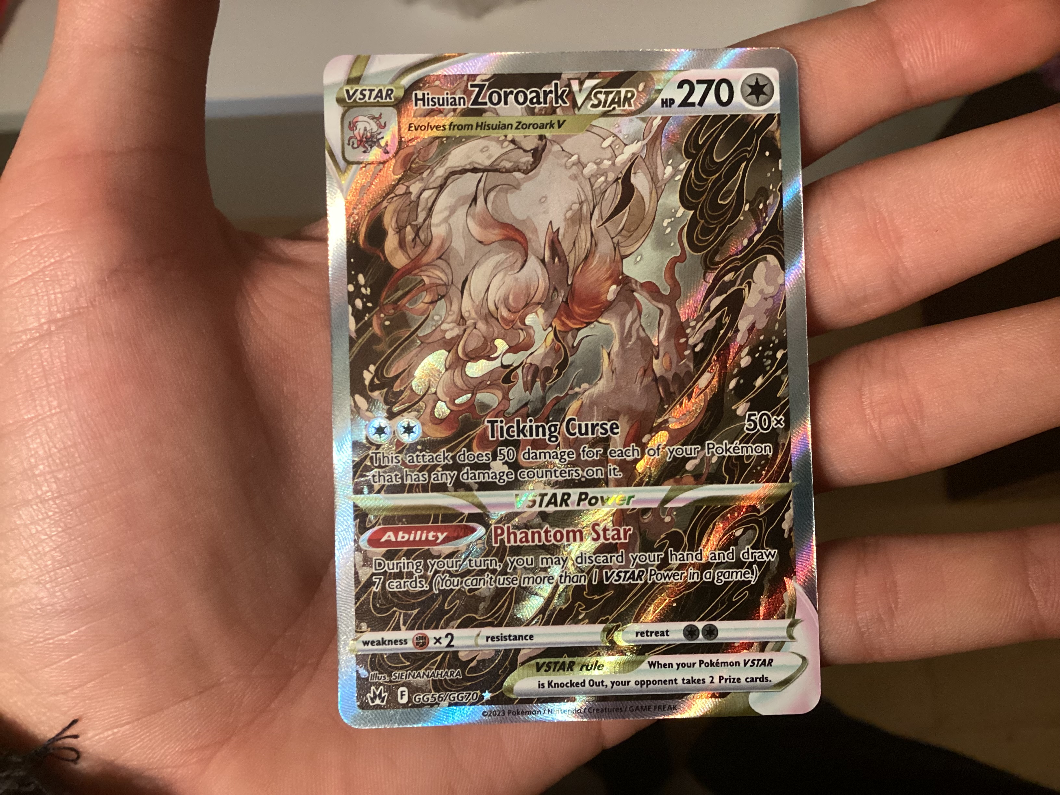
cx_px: 530
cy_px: 398
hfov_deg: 58.4
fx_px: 949
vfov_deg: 45.4
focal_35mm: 31
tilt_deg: -78.3
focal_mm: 3.3
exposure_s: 1/33
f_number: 2.4
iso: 320
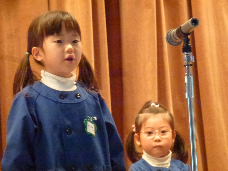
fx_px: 2529
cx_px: 114
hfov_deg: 5.2
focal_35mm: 384
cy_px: 86
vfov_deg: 3.9
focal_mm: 68.8
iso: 1600
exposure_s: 1/25
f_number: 5.9
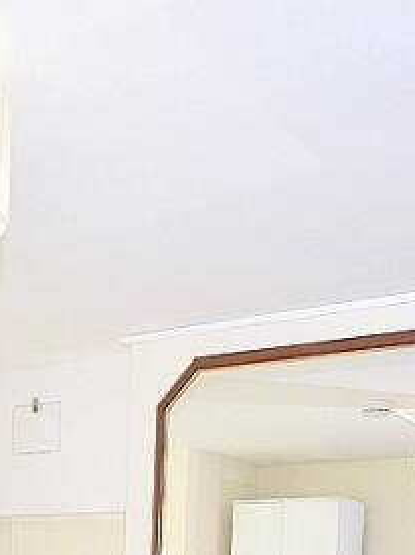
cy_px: 676
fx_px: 865
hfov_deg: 26.9
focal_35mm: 54
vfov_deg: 30.1
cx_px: 158
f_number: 3.5
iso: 100
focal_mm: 10
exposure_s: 1/50
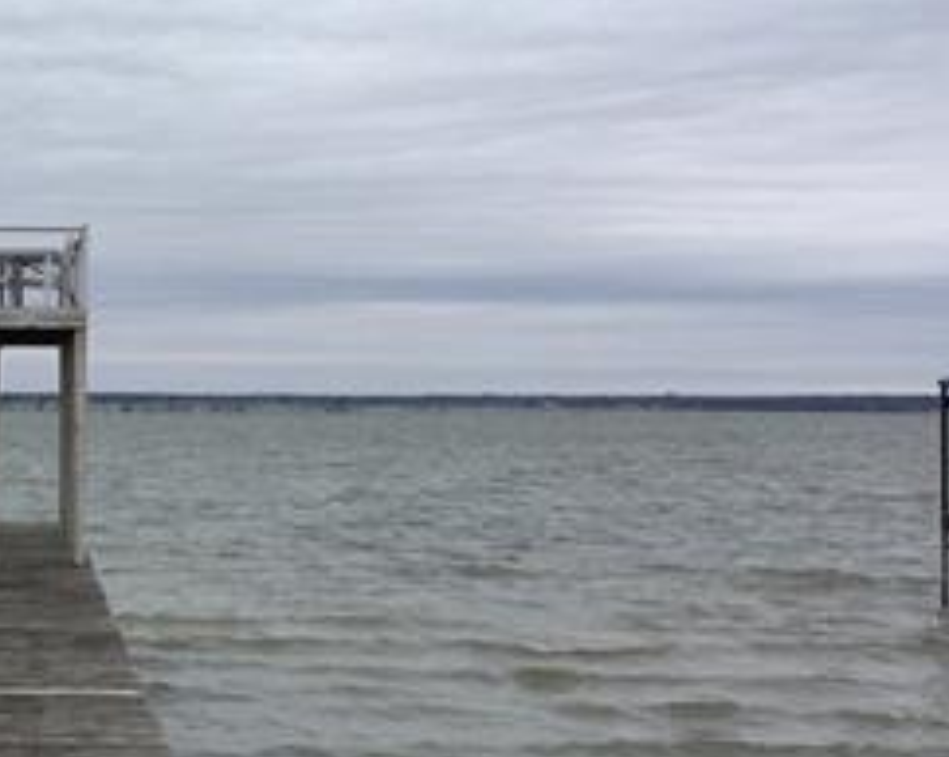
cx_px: -82
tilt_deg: +0.7
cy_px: 349
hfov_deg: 23.9
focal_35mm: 75
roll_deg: -0.4
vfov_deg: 20.4
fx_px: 2104
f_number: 2.2
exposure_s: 1/591
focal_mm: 4.15
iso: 25
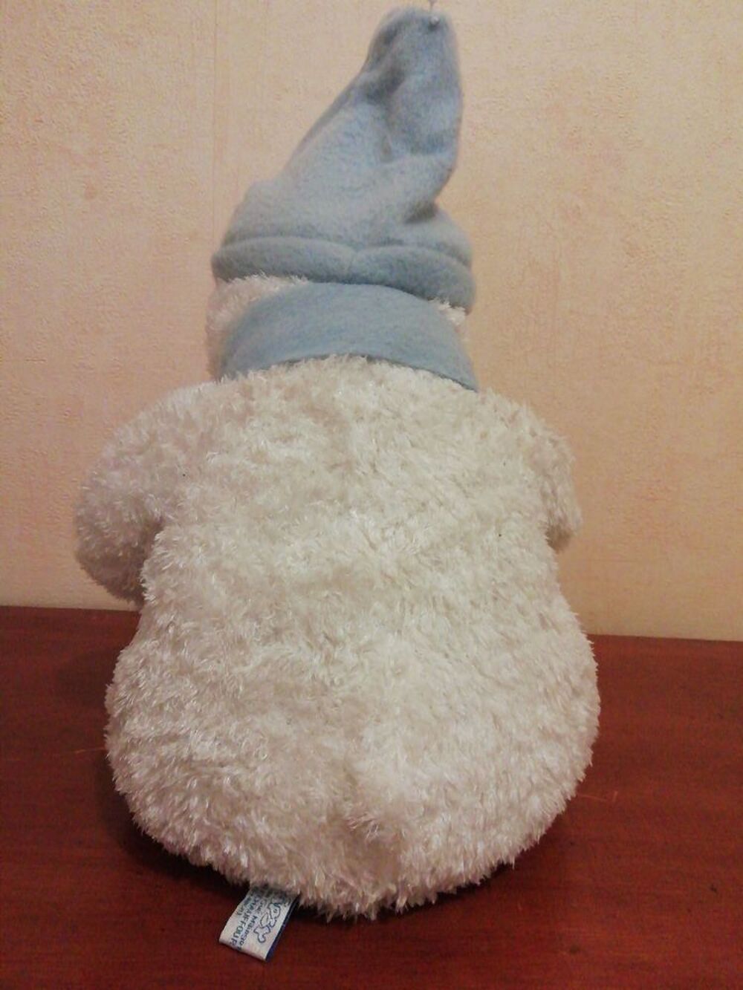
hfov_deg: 53.1
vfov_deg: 67.3
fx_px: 744
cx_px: 372
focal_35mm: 26
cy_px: 495
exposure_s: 1/25
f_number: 2.2
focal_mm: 3.46
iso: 400
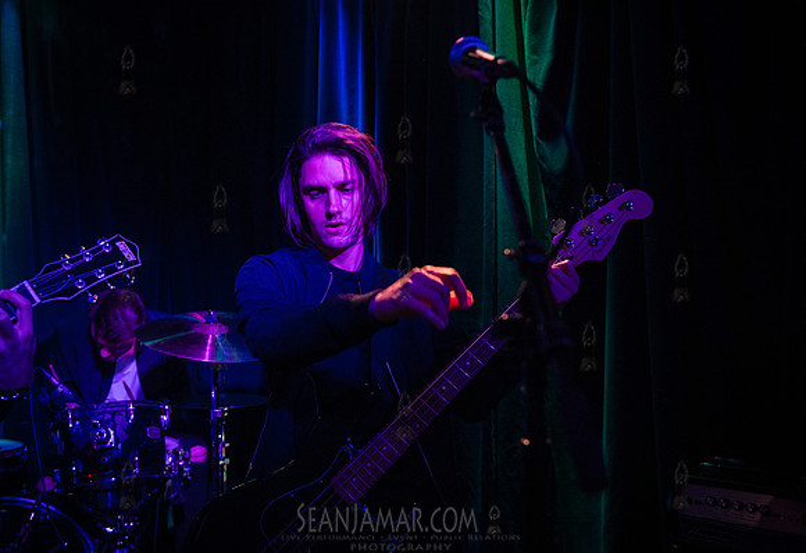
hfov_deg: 55.6
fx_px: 762
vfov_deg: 39.9
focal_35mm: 34
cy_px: 294
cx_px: 363
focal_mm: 31
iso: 12800
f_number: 3.5
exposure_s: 1/250
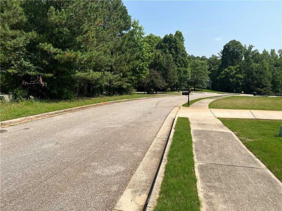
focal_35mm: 26
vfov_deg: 53.1
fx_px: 212
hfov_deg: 67.3
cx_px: 141
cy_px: 106
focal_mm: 5.7
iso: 50
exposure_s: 1/3831
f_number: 1.5
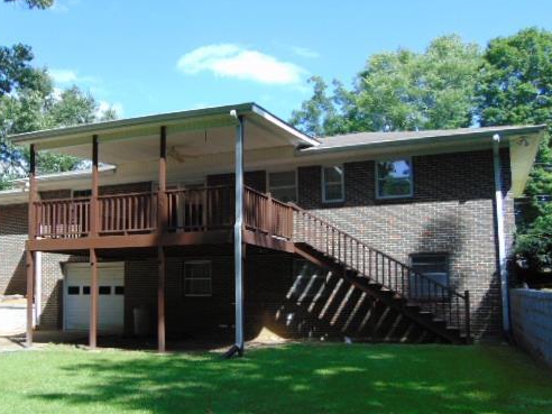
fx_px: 622
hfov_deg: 47.4
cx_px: 203
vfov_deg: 36.8
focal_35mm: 39
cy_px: 234
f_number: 3.1
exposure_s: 1/500
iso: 80
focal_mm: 5.4
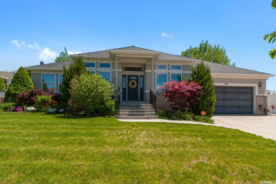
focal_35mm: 18
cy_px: 92
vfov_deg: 67.5
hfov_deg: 90.0
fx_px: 138
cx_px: 138
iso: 100
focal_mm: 12
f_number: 8
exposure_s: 1/200
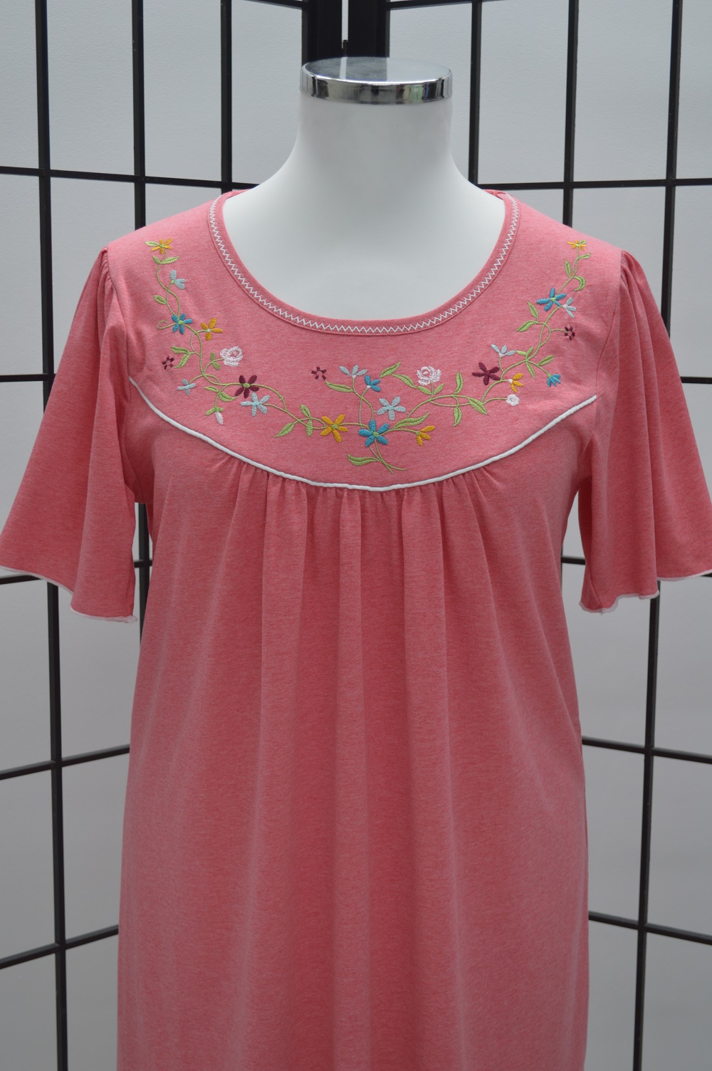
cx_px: 356
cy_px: 536
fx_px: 1560
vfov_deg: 37.9
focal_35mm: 52
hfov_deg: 25.7
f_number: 5
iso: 160
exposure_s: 1/30
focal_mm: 35
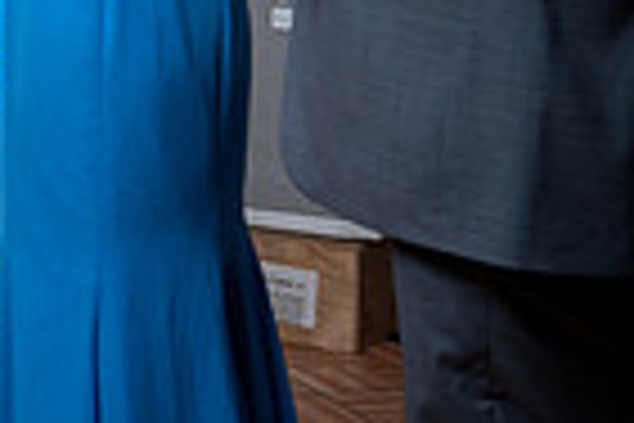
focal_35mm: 149
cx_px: -474
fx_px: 2624
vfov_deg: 8.9
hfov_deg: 12.7
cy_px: -272
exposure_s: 1/200
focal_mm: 35
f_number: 5.6
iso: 2000
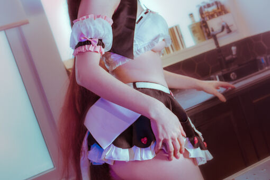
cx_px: 135
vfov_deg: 36.9
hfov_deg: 53.1
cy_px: 90
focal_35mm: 36
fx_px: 270
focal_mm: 24
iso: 320
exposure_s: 1/50
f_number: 3.5
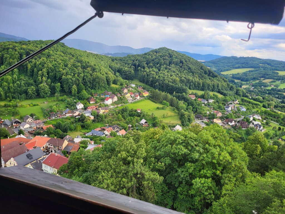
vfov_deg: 53.1
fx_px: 214
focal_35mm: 26
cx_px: 142
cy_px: 107
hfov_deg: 67.3
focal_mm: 5.4
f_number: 1.8
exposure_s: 1/375
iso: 40
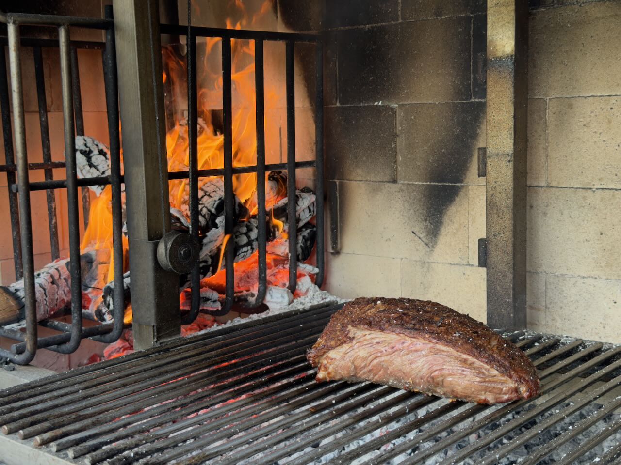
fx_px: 861
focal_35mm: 48
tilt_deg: -8.1
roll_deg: +1.3
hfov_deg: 39.7
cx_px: 310
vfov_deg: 30.3
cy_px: 232
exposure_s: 1/204
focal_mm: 6.76
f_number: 1.78
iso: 200
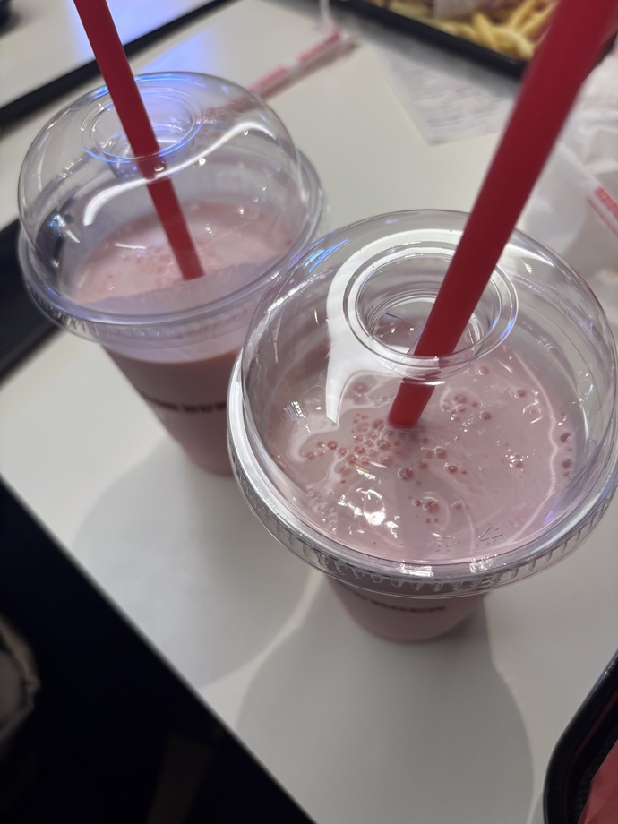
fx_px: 619
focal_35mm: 26
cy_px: 412
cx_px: 309
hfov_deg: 53.1
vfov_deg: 67.3
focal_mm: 5.96
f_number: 1.6
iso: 160
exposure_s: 1/50
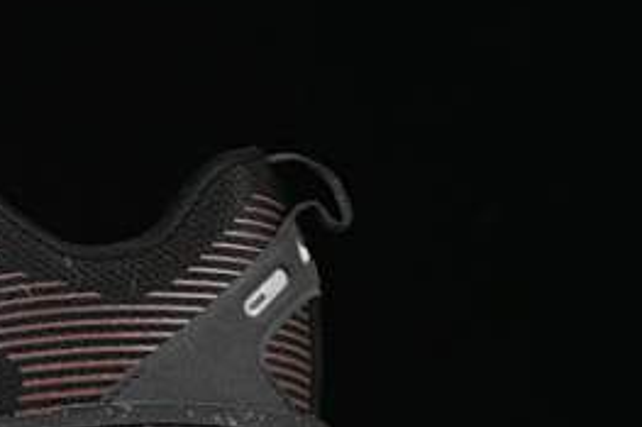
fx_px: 3707
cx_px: -220
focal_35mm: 208
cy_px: 288
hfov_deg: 9.7
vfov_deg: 6.6
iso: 160
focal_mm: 50
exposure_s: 1/60
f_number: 6.3
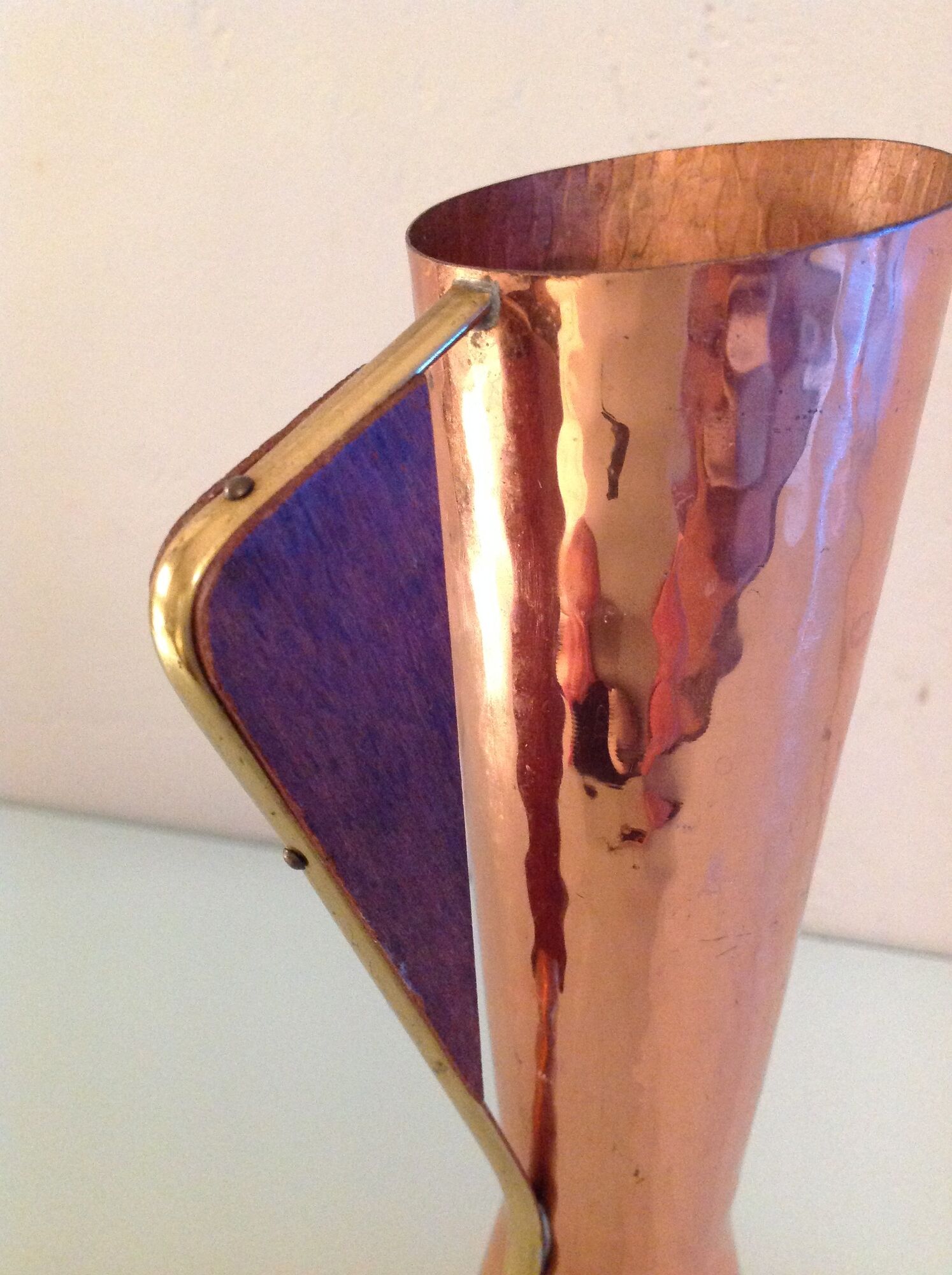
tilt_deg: -22.0
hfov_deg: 40.6
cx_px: 476
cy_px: 638
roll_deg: +0.6
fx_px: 1287
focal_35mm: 35
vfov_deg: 52.7
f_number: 2.4
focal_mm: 4.28
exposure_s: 1/15
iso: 500
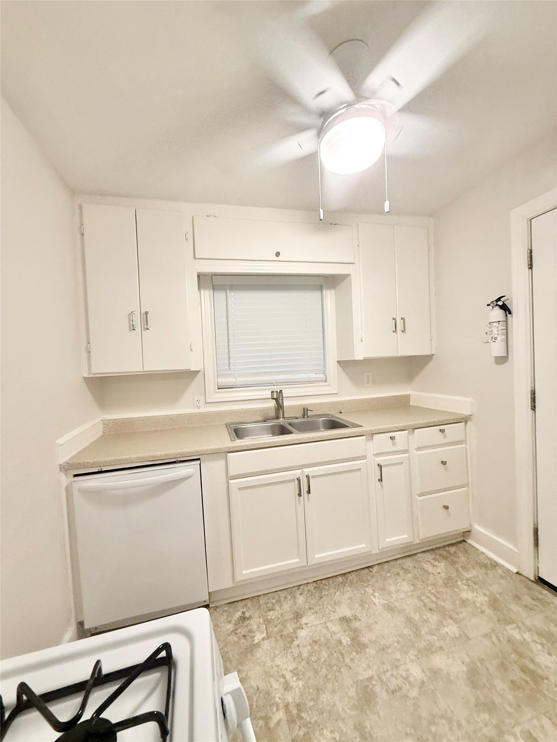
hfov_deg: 85.7
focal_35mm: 14
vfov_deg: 102.1
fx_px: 300
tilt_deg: -4.2
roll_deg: +3.6
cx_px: 278
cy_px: 371
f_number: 2.2
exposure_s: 1/60
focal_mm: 2.22
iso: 250
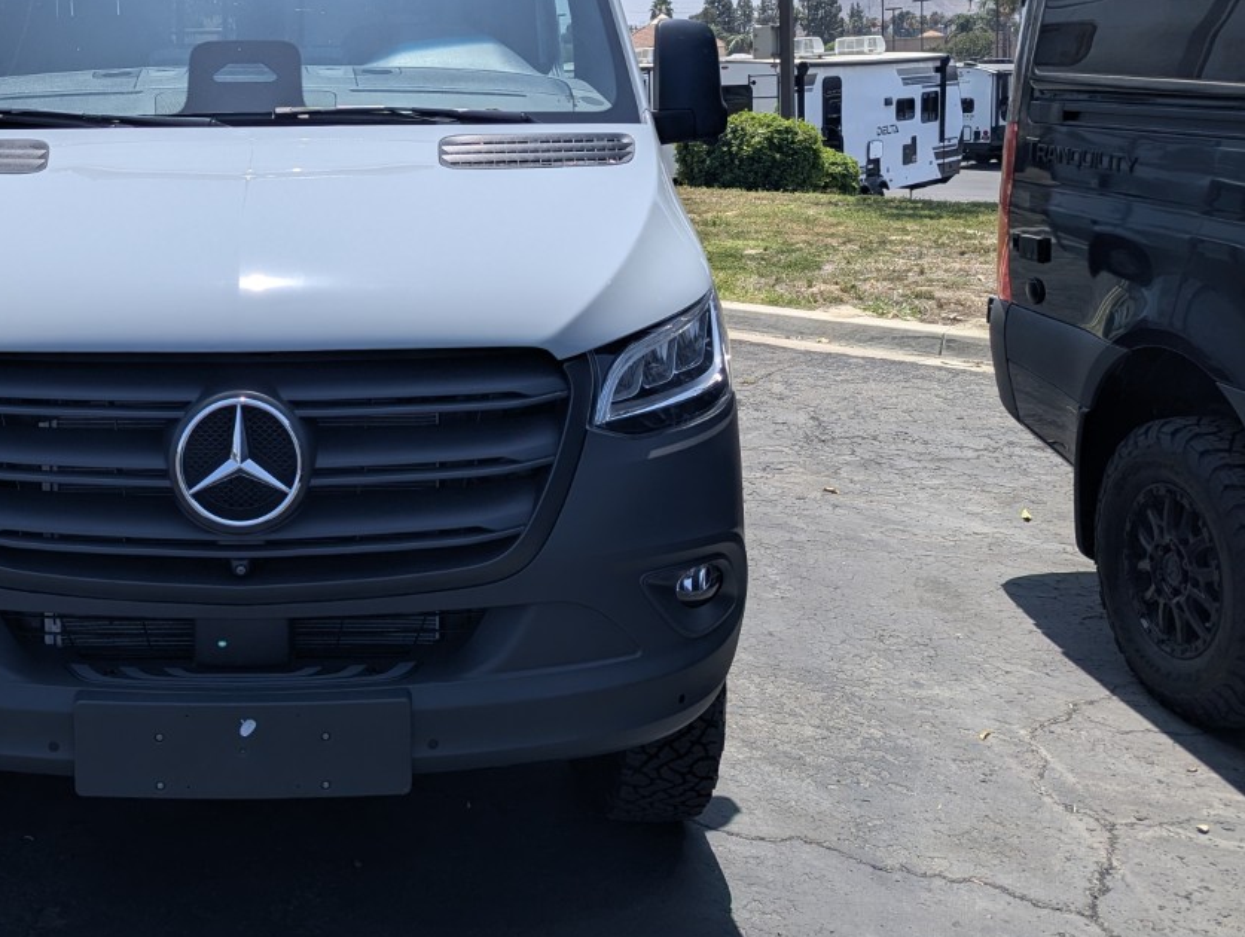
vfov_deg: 35.3
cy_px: 248
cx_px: 260
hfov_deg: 44.6
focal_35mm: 40
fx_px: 1440
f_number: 1.85
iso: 48
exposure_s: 1/2513
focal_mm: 6.81
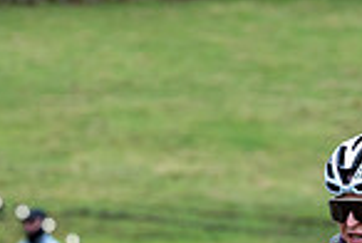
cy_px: 249
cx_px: 402
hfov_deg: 5.1
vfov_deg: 3.5
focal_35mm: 399
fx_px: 4020
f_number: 3.2
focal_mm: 89
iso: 1250
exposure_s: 1/1000
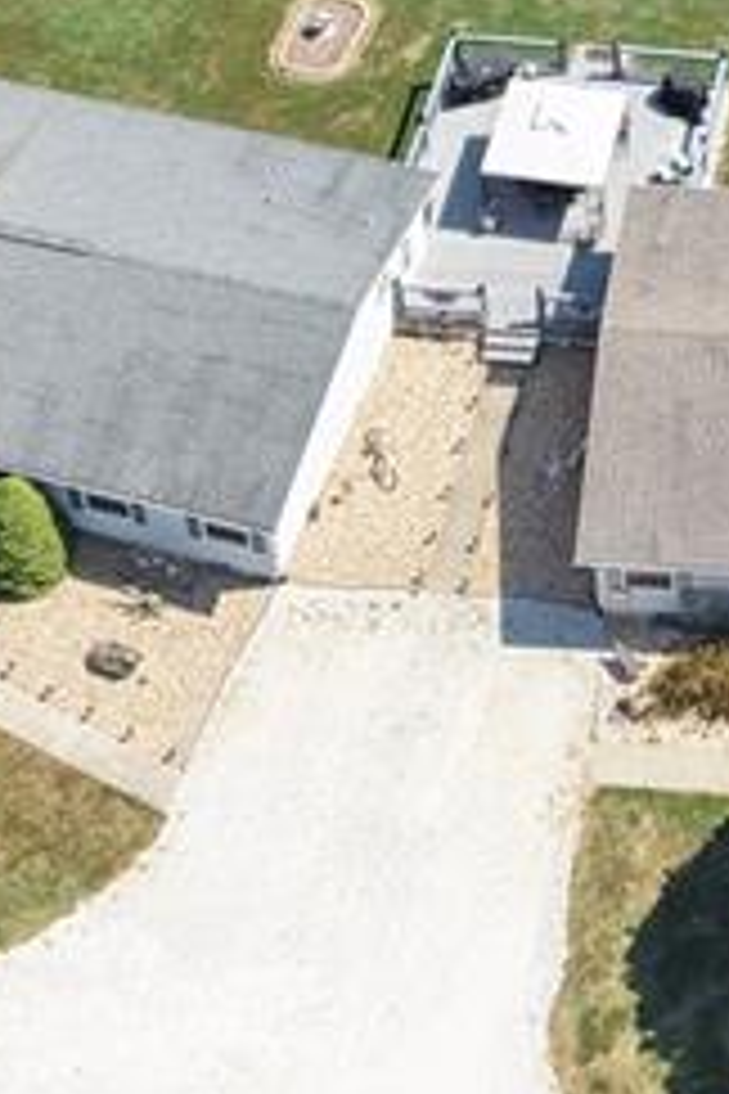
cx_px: 801
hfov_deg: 12.8
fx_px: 3189
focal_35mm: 105
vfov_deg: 17.8
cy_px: -446
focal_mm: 8.67
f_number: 1.8
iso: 250
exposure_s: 1/3200
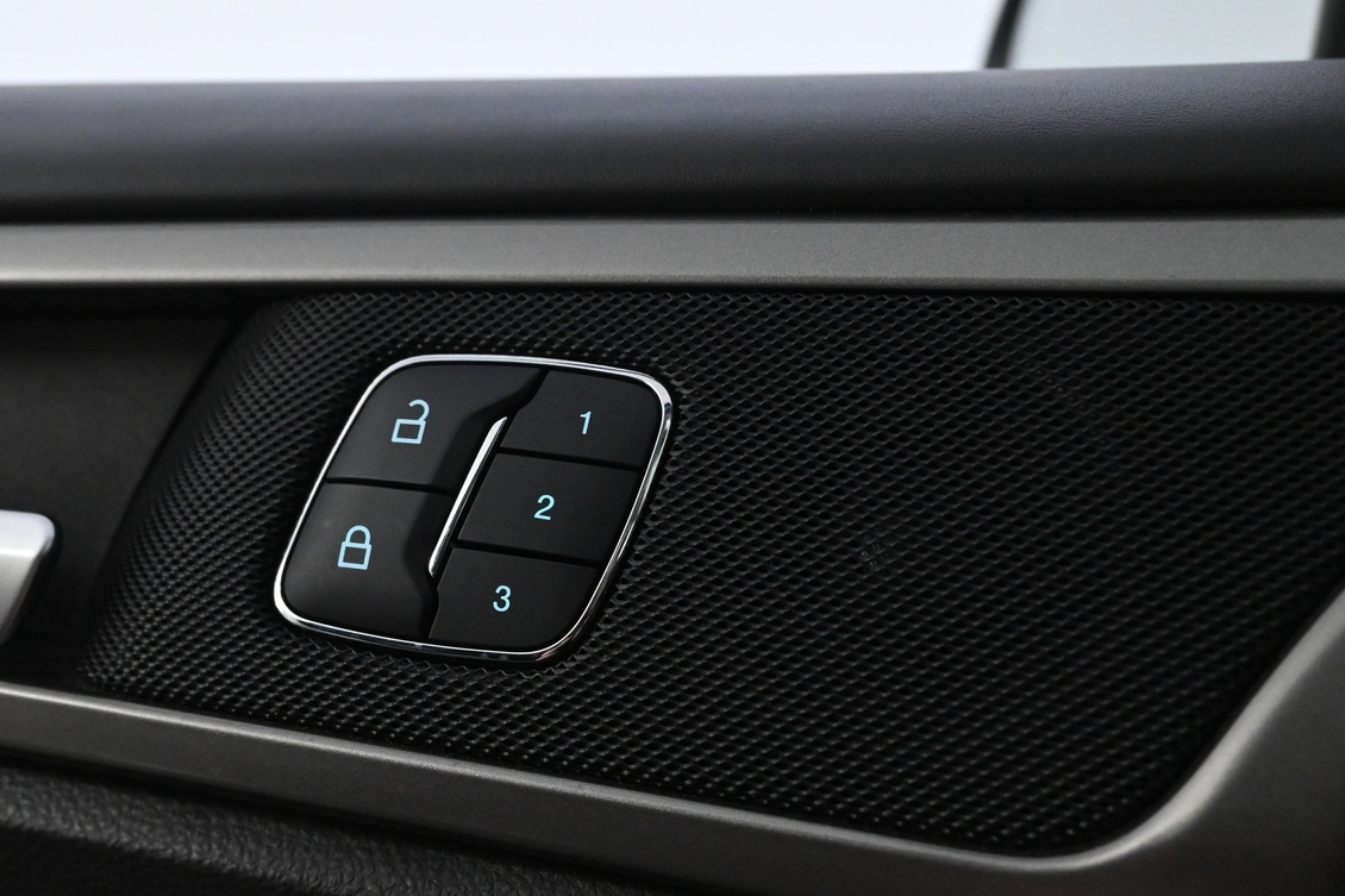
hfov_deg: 43.8
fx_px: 1646
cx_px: 455
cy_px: 519
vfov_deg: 30.4
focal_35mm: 44
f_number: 4.5
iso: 3200
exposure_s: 1/80
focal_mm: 20.5
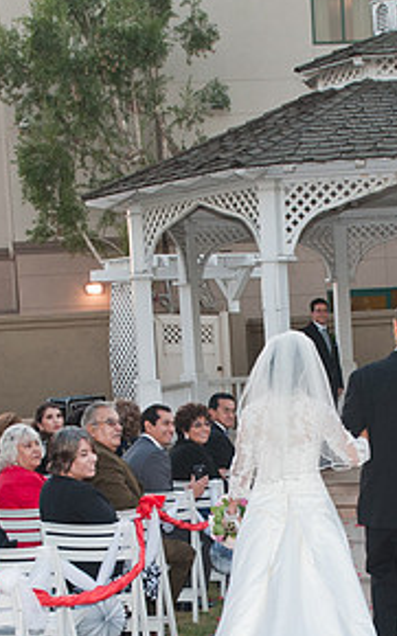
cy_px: 408
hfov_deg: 19.8
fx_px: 988
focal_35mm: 57
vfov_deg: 35.4
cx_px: 588
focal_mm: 28
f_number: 5.6
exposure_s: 1/125
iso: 800
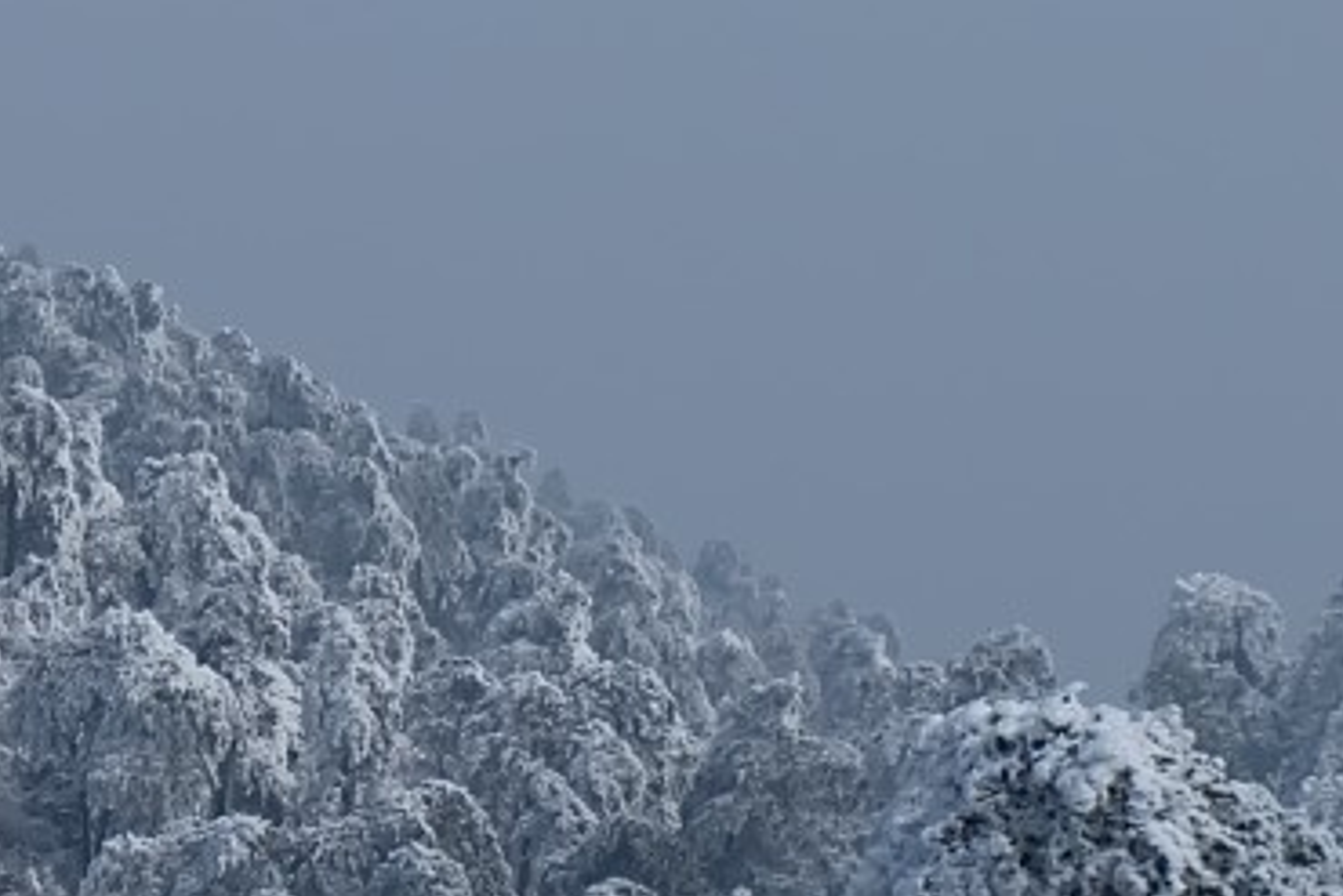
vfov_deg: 4.7
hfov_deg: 6.8
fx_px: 10934
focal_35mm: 293
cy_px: 840
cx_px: -1234
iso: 200
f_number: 13
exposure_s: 1/400
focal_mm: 35.5
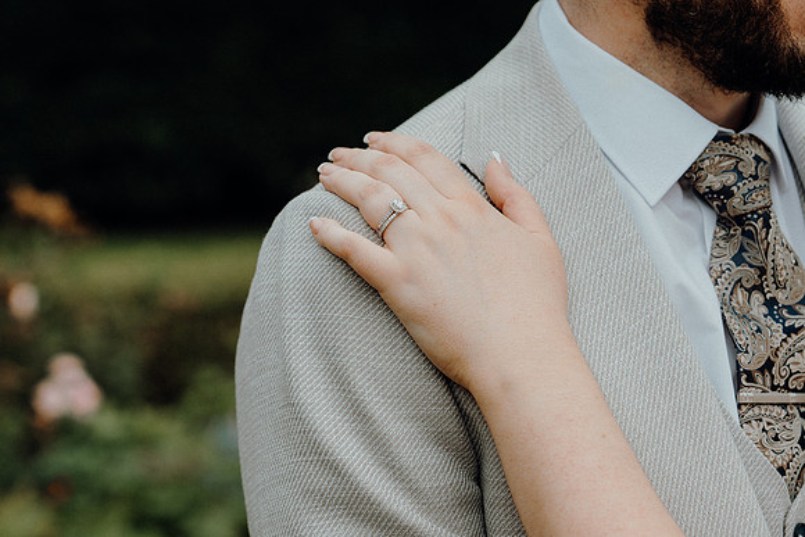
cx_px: 402
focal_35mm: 105
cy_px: 268
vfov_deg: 13.0
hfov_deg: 19.5
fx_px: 2348
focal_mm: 70
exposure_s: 1/320
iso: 125
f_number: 3.5
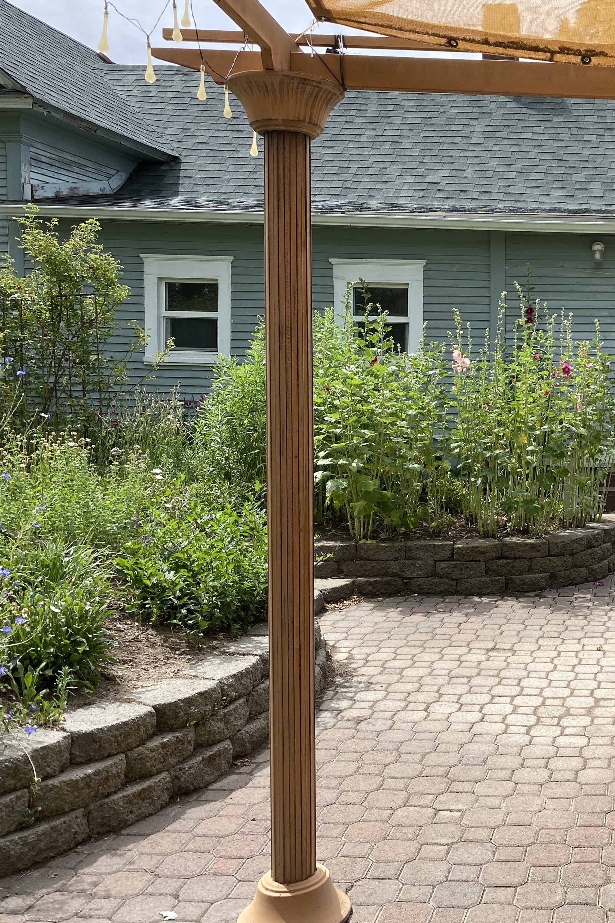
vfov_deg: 50.7
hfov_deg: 32.1
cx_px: 628
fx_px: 974
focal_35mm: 38
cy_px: 443
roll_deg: -0.9
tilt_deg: -3.4
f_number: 1.8
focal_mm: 4.25
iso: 32
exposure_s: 1/1565
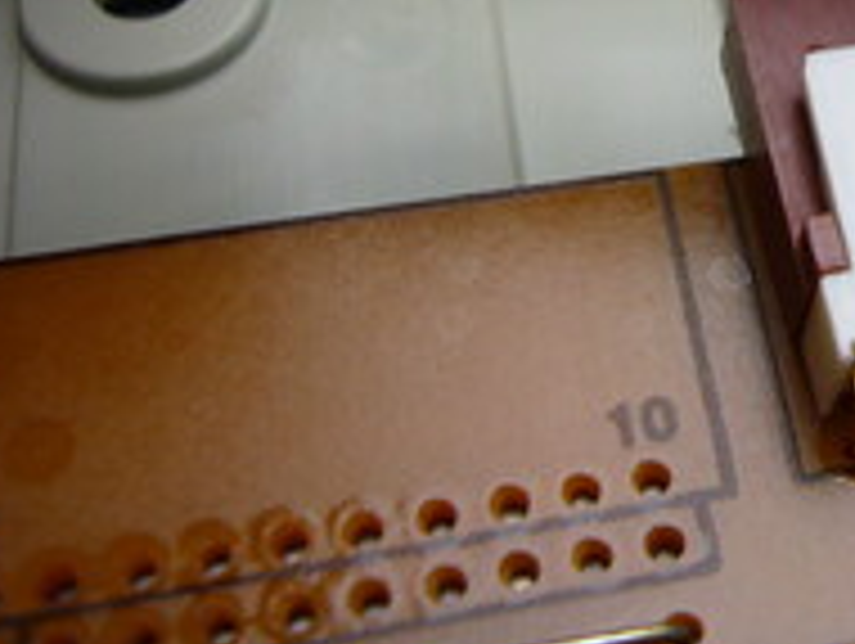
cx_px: 884
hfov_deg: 27.1
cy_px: 79
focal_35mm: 67
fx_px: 1657
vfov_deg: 21.5
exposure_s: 1/320
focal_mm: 4.6
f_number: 2.8
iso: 80
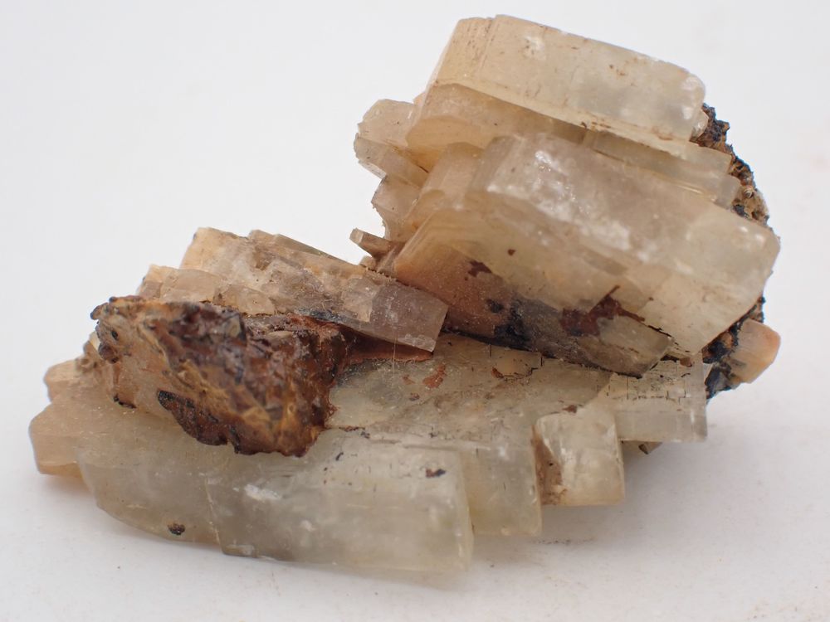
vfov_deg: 14.8
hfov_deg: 19.6
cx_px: 415
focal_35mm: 100
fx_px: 2398
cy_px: 311
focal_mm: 18
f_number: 6.3
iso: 250
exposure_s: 1/400
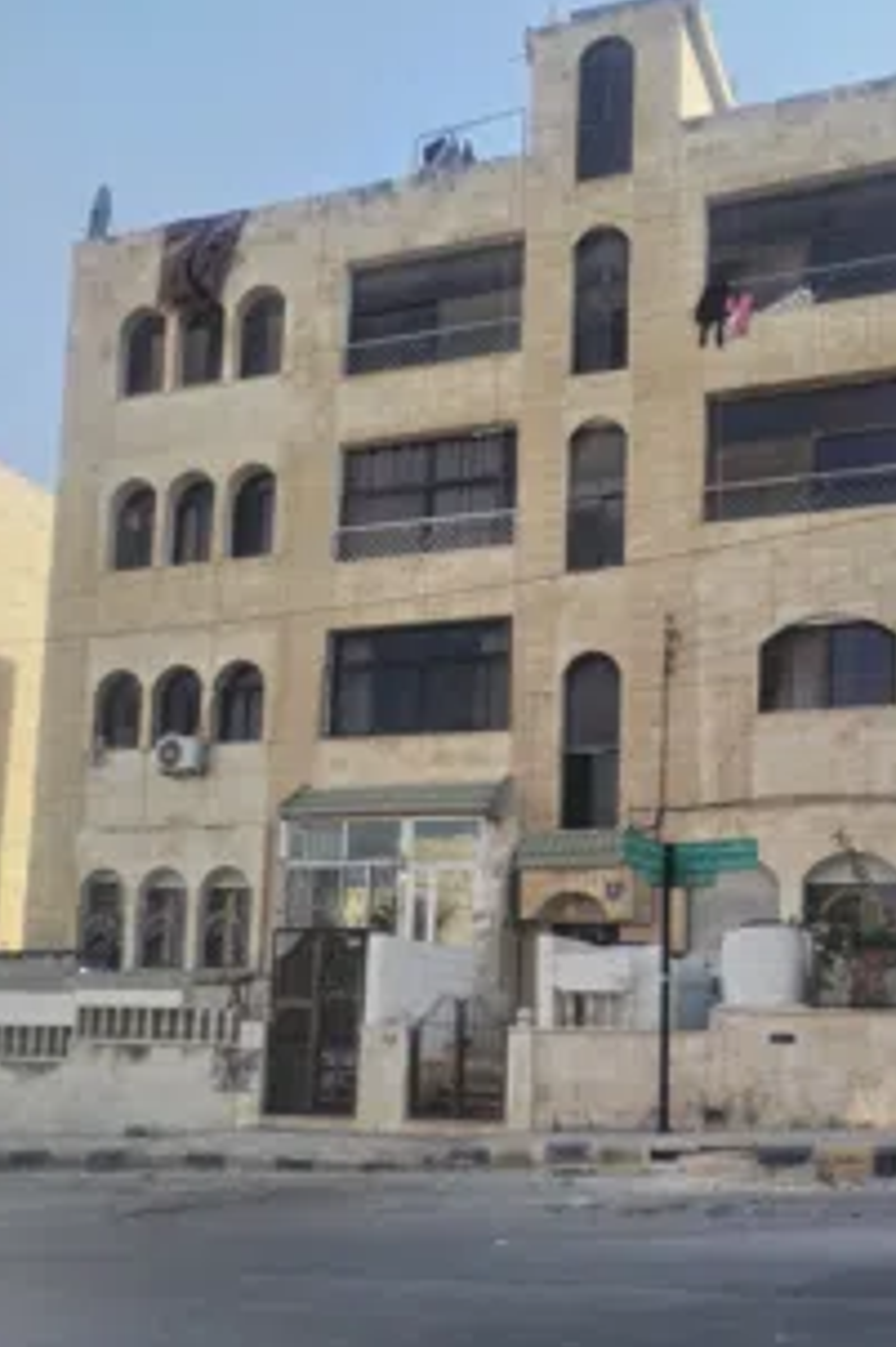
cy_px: 888
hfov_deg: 33.0
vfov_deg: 47.8
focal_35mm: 40
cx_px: 606
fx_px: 1495
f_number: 1.8
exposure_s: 1/1089
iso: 100
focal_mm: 4.75
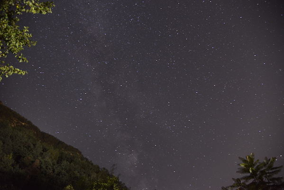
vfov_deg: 53.2
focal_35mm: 24
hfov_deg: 73.7
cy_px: 95
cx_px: 142
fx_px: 189
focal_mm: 24
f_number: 4
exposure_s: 44.9
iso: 2000
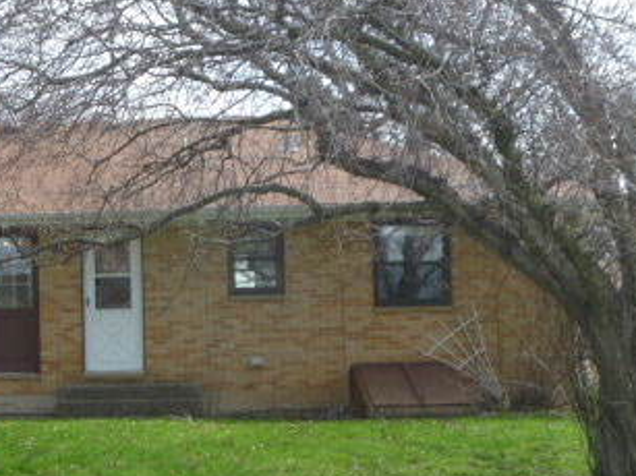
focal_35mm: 73
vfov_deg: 20.1
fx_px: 1341
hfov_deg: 25.7
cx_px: 37
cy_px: 271
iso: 80
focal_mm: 6.3
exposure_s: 1/160
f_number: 4.5
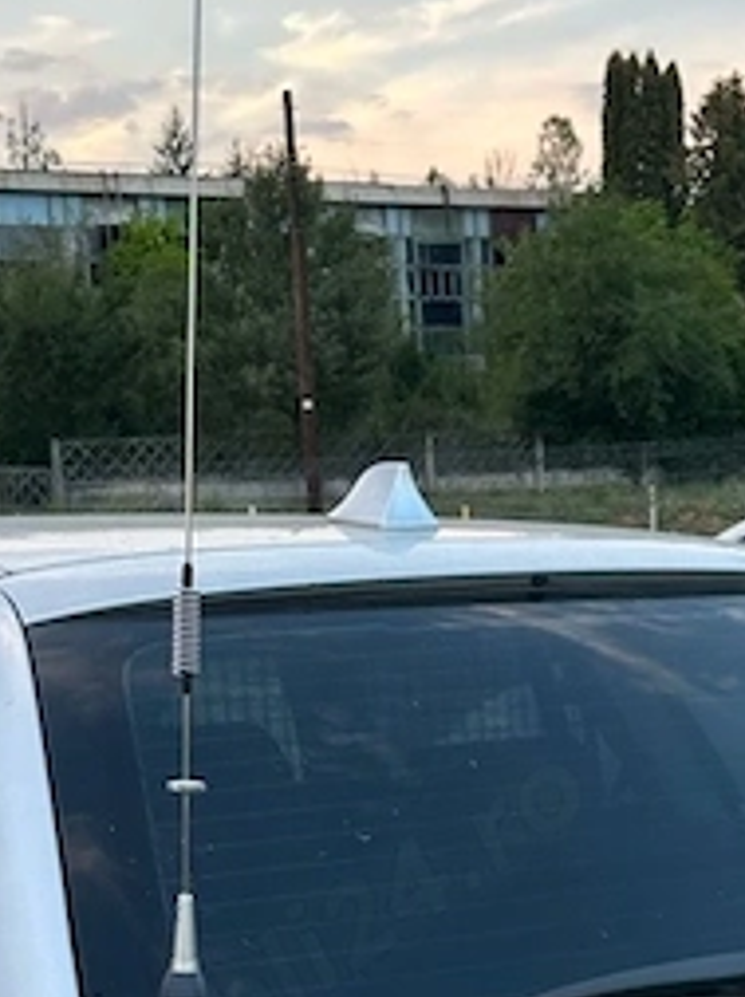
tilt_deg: -12.5
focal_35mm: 76
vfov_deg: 24.3
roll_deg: +1.9
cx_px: 485
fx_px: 2186
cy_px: 1044
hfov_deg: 19.3
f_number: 1.78
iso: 80
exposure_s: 1/121
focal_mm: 6.86
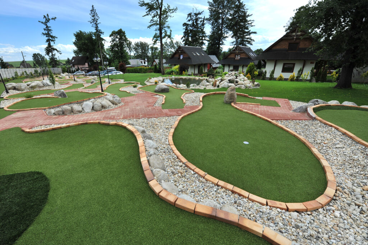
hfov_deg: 104.3
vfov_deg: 81.1
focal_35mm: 14
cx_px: 184
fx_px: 143
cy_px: 122
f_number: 13
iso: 100
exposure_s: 1/200
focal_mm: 14
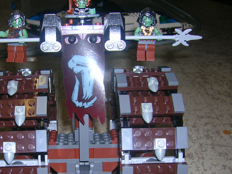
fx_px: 348
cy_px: 124
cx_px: 72
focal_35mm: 52
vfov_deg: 27.8
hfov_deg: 36.3
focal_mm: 5.7
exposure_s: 1/60.1
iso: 50
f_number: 2.9
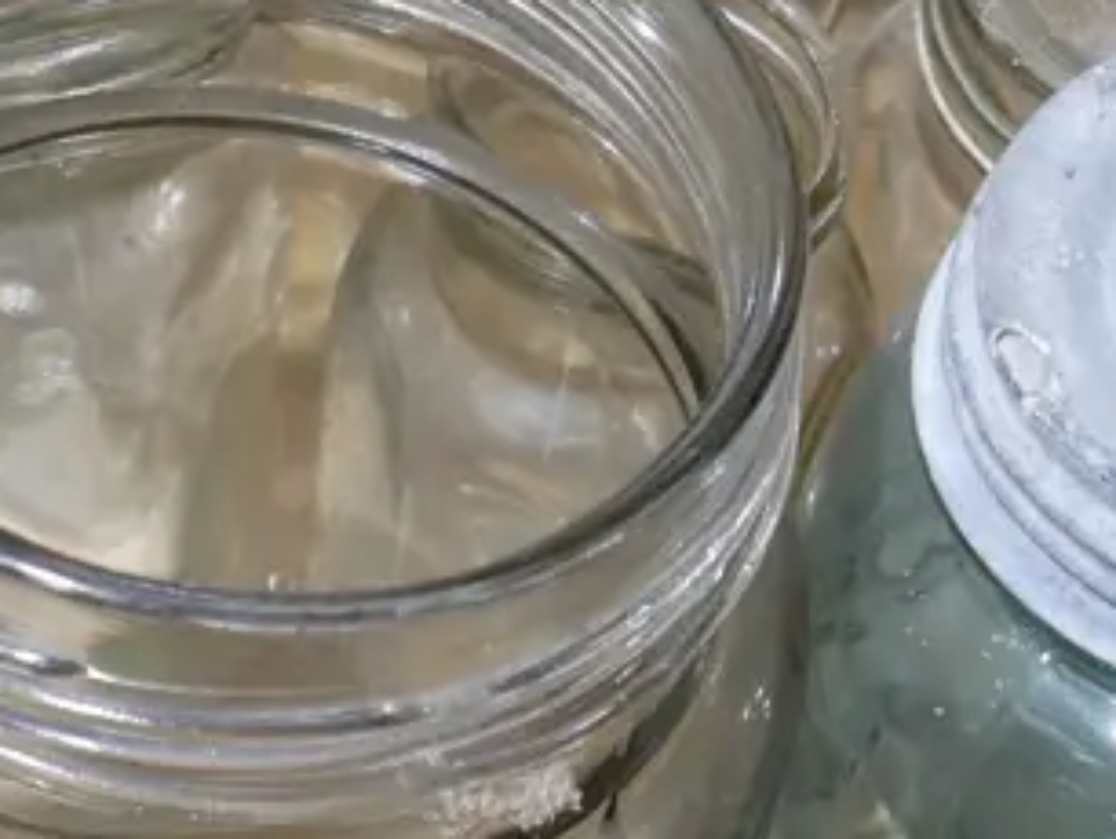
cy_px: 199
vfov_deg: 11.7
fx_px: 4098
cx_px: 190
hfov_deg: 15.4
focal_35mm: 127
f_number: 5
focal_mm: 19
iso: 640
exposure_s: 1/60
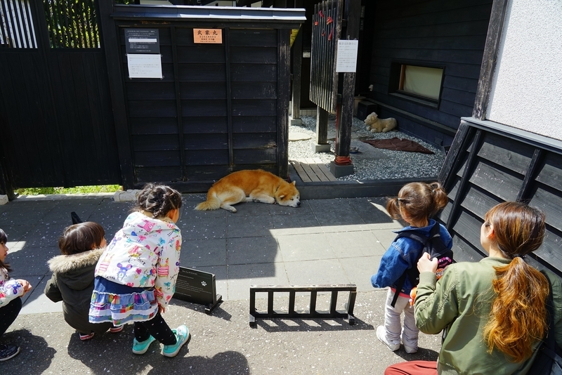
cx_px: 281
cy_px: 188
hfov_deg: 73.7
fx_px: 375
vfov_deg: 53.2
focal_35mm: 24
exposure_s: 1/100
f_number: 8
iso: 100
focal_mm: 24
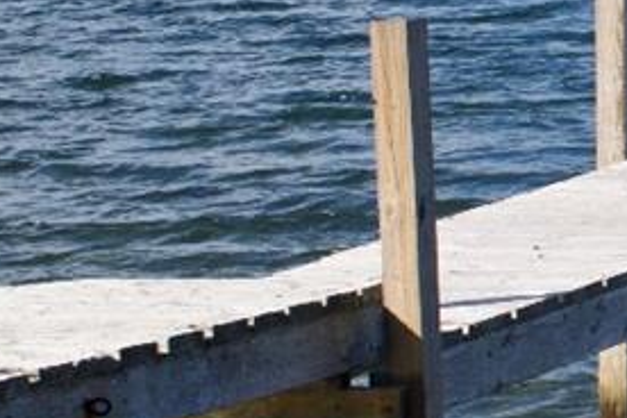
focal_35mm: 204
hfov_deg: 9.6
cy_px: 25
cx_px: 1159
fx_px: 3548
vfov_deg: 6.7
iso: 360
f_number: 11
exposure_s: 1/500
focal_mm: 25
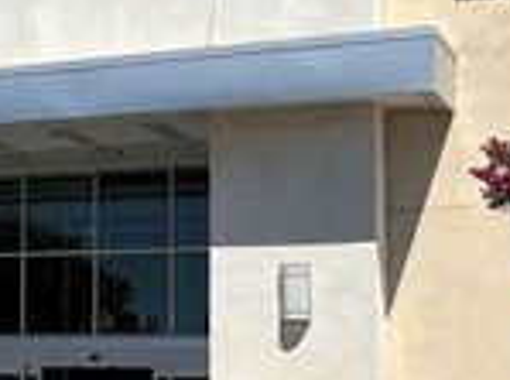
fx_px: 1646
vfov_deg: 13.2
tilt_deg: +7.0
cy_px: 233
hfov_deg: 16.4
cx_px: -205
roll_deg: -2.0
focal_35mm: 112
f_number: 1.6
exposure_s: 1/6897
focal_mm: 5.1
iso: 50
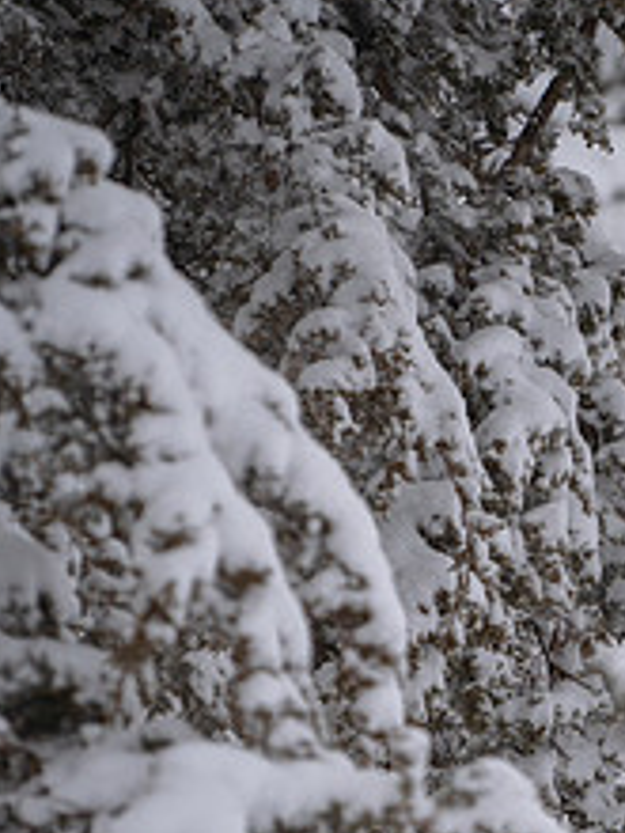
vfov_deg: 3.9
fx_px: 12229
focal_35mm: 508
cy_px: 558
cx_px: 705
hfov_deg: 2.9
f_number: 4
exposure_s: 1/800
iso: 250
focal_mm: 200
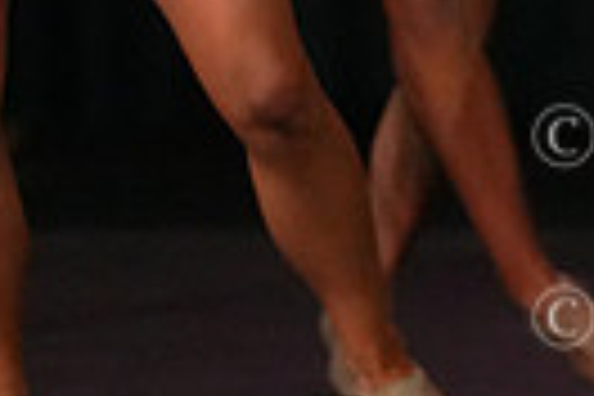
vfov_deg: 1.0
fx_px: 21811
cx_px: 1184
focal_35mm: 1322
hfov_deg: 1.6
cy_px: -317
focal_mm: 300
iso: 16000
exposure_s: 1/1250
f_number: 3.5
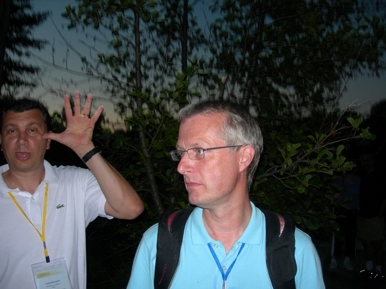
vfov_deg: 37.7
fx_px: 424
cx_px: 193
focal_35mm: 38
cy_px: 144
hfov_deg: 49.0
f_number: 2.8
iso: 50
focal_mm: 7.8
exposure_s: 1/60.1
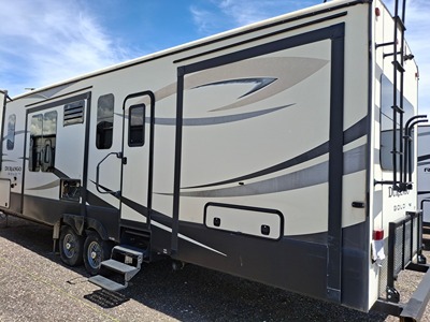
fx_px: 311
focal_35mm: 25
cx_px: 215
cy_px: 161
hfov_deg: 69.4
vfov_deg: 54.9
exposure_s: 1/1634
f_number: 1.8
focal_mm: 4.69
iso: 32
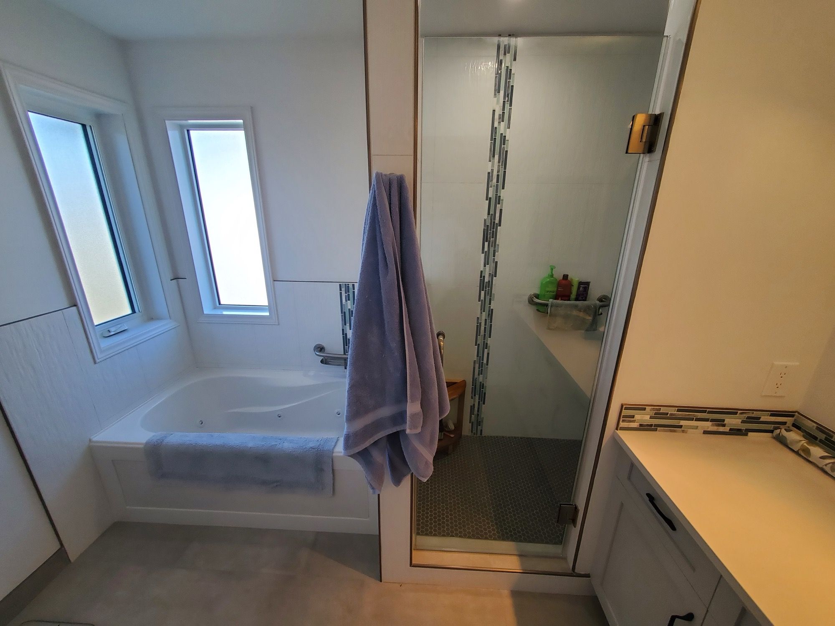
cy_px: 313
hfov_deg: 106.2
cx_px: 418
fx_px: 314
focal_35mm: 13
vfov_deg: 89.9
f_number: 2.2
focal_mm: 1.8
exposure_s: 1/60
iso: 80
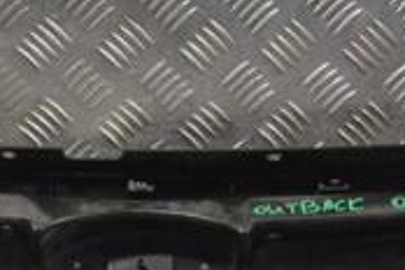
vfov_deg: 12.0
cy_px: 161
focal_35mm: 114
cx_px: 130
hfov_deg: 17.9
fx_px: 1282
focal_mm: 22
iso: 3200
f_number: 8
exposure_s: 1/250
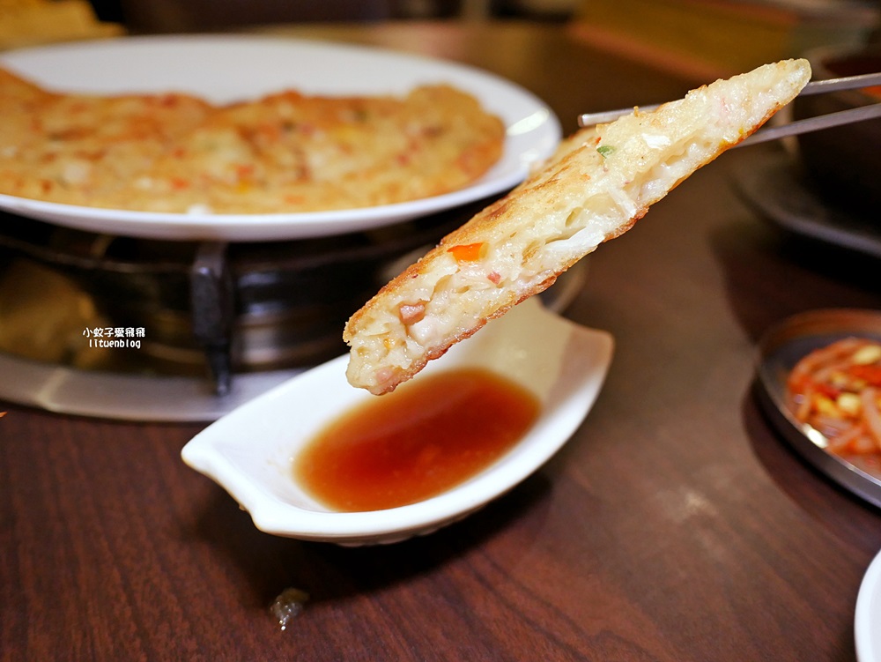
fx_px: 713
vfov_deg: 49.8
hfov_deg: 63.4
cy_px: 331
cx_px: 440
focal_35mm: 28
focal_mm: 14
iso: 1000
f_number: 2.5
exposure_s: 1/60
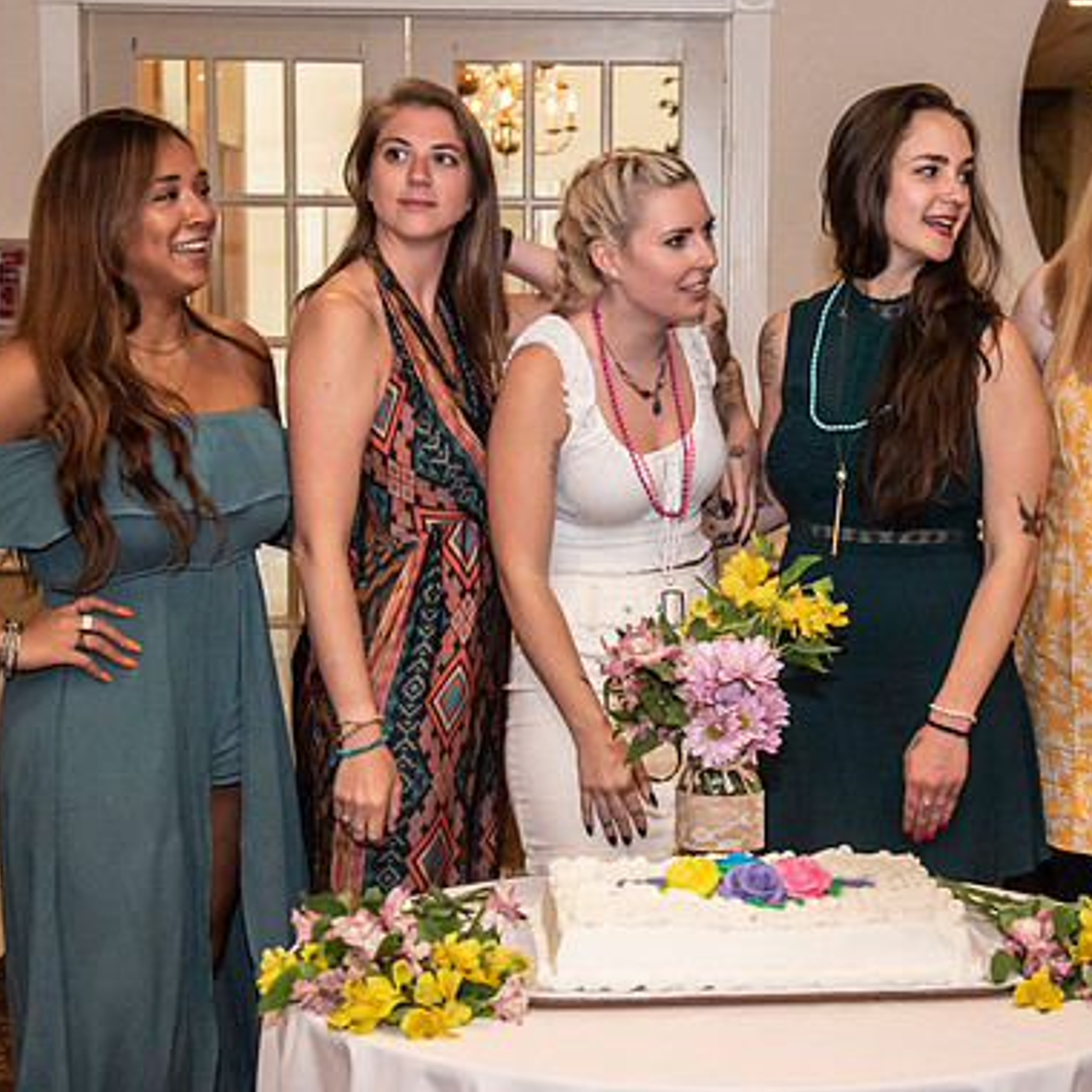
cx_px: 677
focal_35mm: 70
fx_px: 2498
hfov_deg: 24.6
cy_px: 526
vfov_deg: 24.7
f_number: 4
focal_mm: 38
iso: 640
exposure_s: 1/200
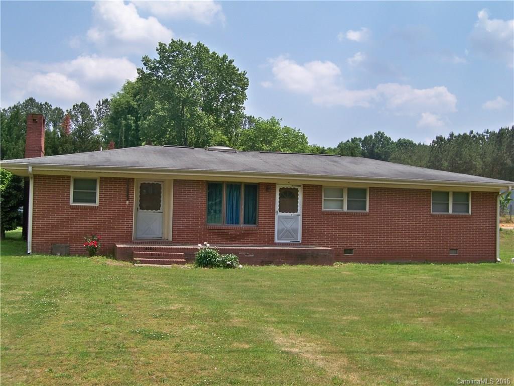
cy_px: 193
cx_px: 257
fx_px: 624
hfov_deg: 44.8
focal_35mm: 42
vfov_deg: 34.3
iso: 80
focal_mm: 7.5
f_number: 3.7
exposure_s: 1/640
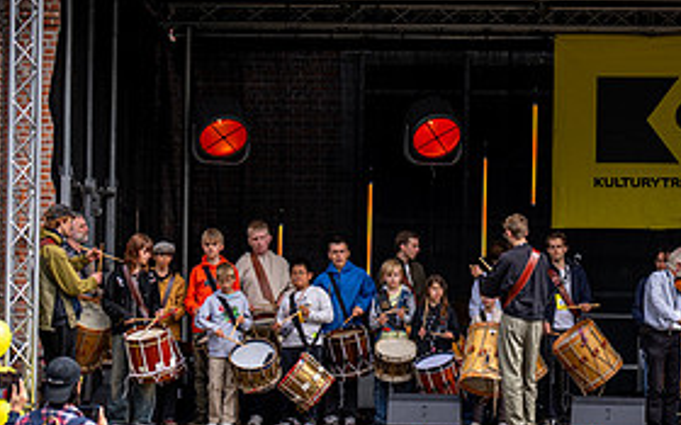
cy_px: 366
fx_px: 2747
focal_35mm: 148
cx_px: 591
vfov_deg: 8.8
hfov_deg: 14.0
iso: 100
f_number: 2.8
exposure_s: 1/1000
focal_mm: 70
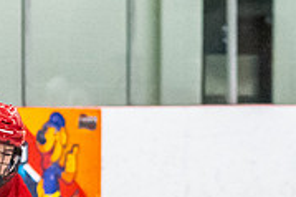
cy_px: 280
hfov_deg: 3.2
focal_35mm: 653
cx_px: 61
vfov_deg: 2.1
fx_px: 5364
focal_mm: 90
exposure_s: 1/800
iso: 4000
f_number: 2.8
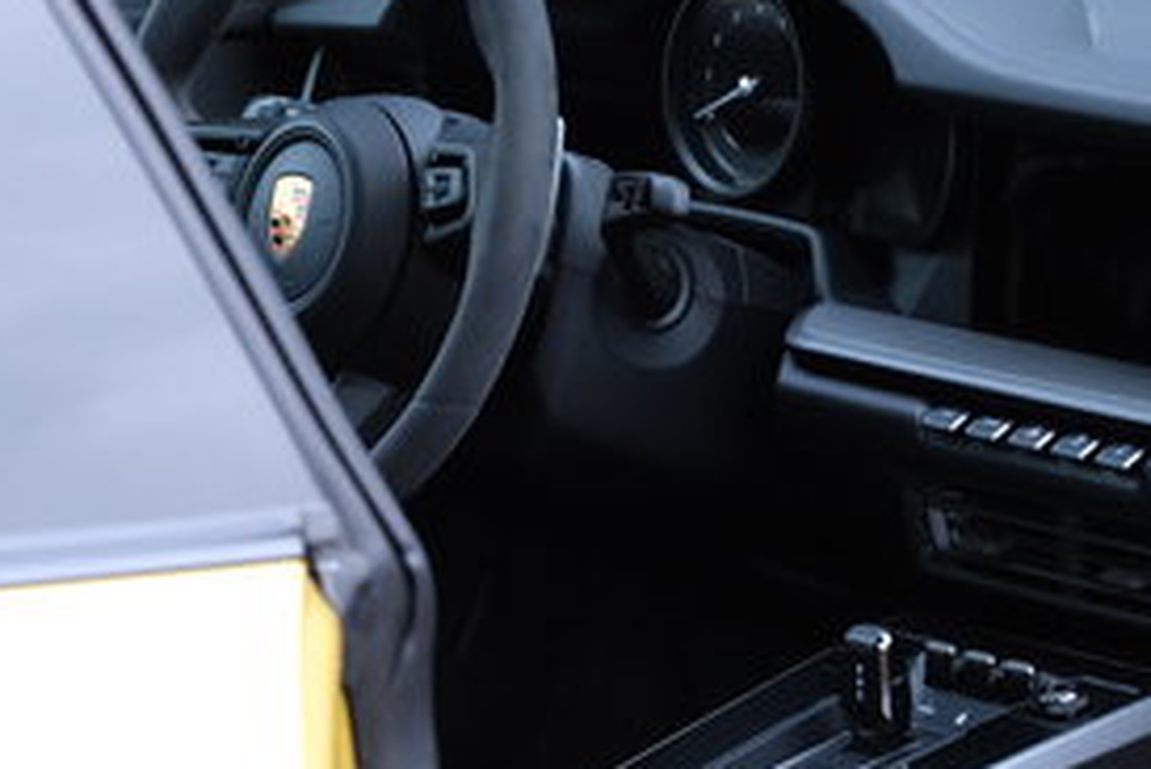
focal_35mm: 210
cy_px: 651
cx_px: 916
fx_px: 6717
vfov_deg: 6.5
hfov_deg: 9.8
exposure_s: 1/75
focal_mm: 50
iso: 2000
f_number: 4.8
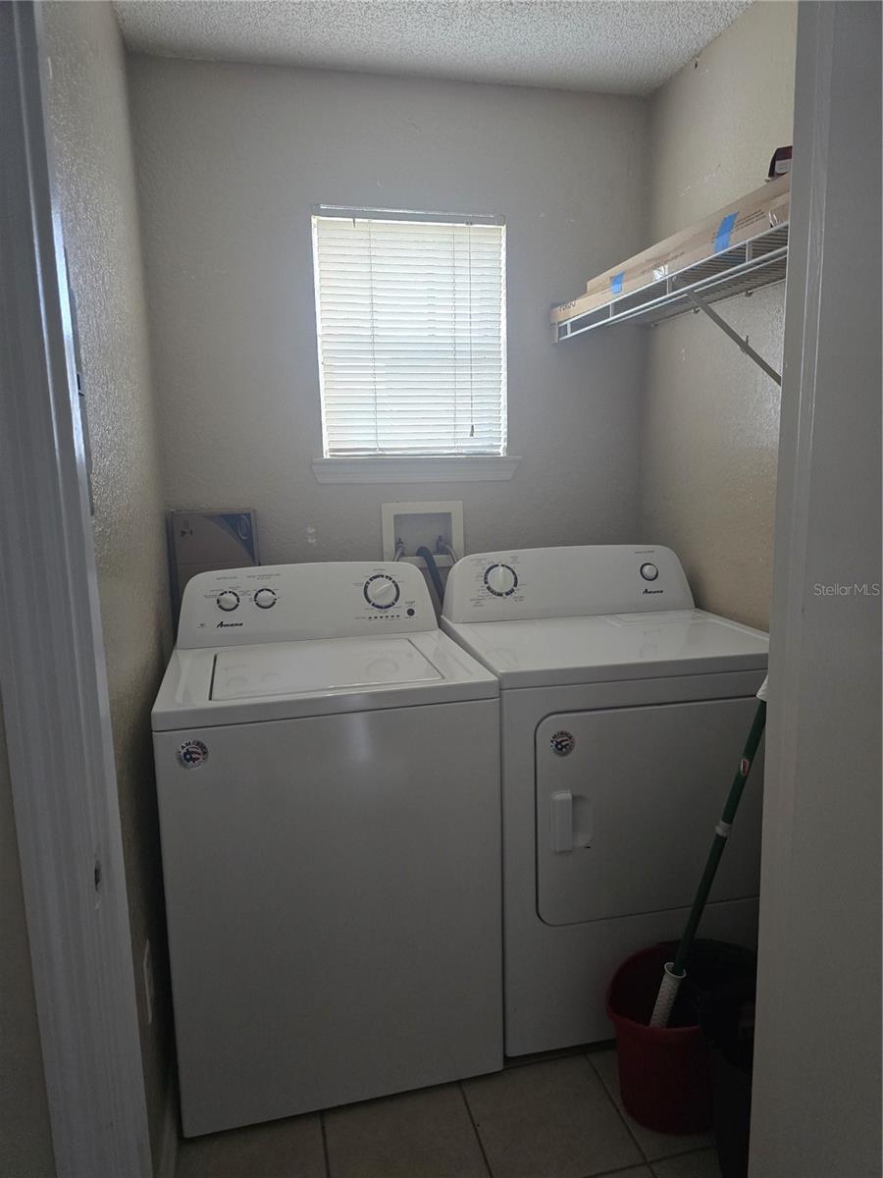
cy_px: 589
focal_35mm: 23
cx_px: 442
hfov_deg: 58.9
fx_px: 782
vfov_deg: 73.9
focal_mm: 6.3
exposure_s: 1/120
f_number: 1.7
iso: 500
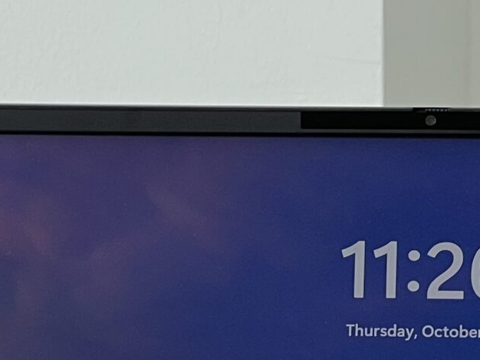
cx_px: 366
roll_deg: +0.4
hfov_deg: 6.3
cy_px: 682
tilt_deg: -13.6
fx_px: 4366
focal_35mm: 315
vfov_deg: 4.7
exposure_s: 1/99
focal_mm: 9
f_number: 2.8
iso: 32
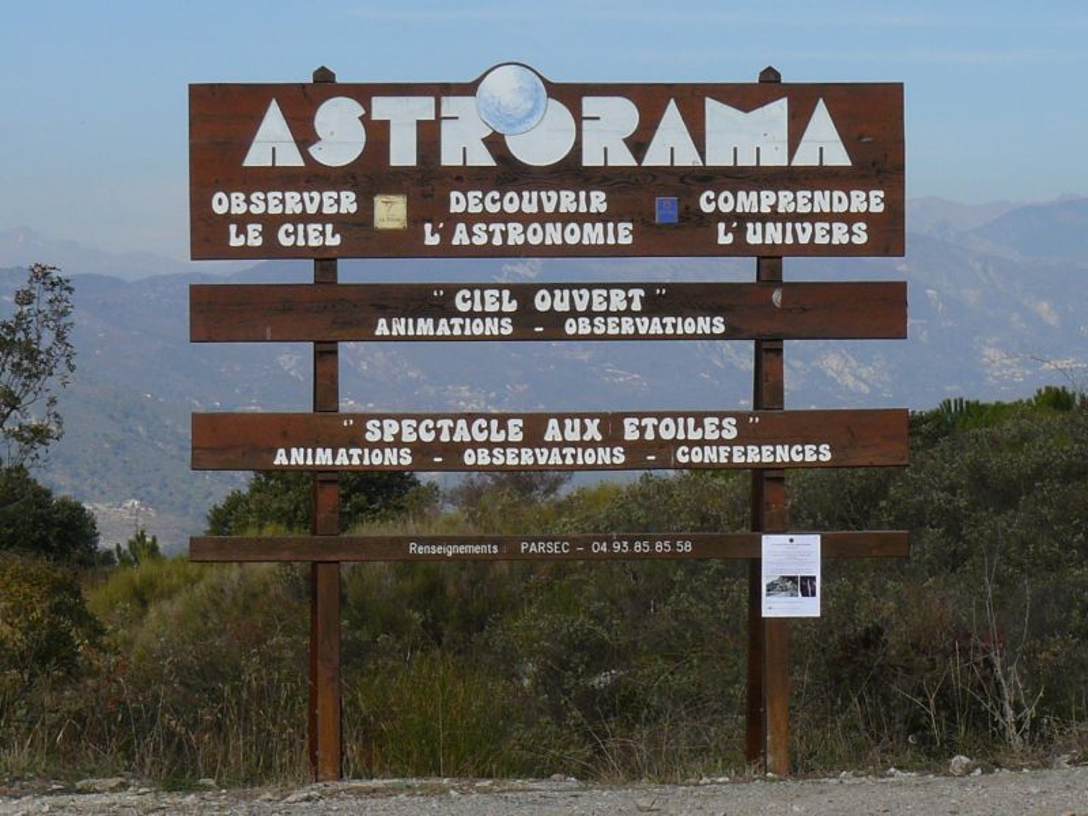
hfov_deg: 22.8
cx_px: 544
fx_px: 2703
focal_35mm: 86
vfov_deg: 17.2
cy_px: 408
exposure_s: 1/500
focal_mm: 12
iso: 100
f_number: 6.3
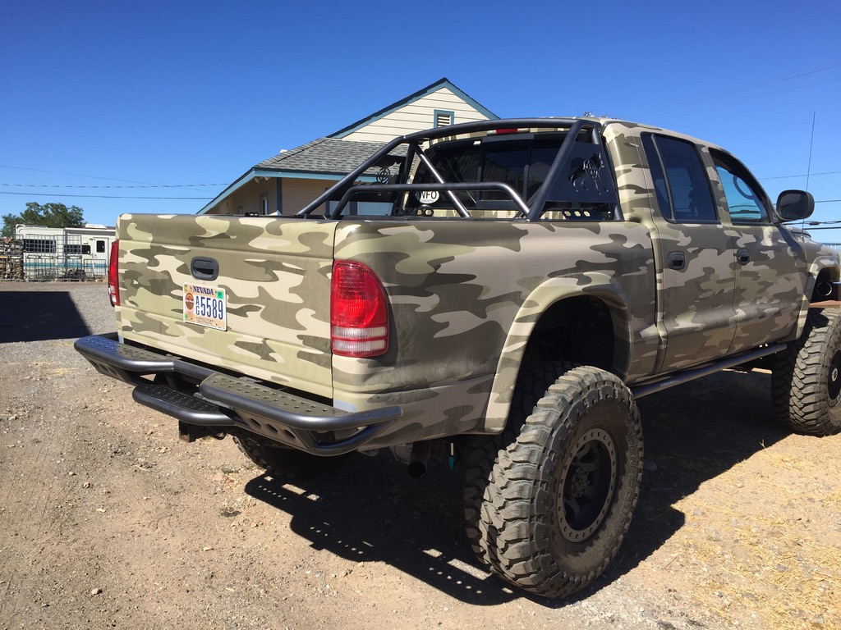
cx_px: 420
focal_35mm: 29
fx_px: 705
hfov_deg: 61.7
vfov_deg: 48.2
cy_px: 315
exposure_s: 1/1582
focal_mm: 4.15
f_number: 2.2
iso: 32
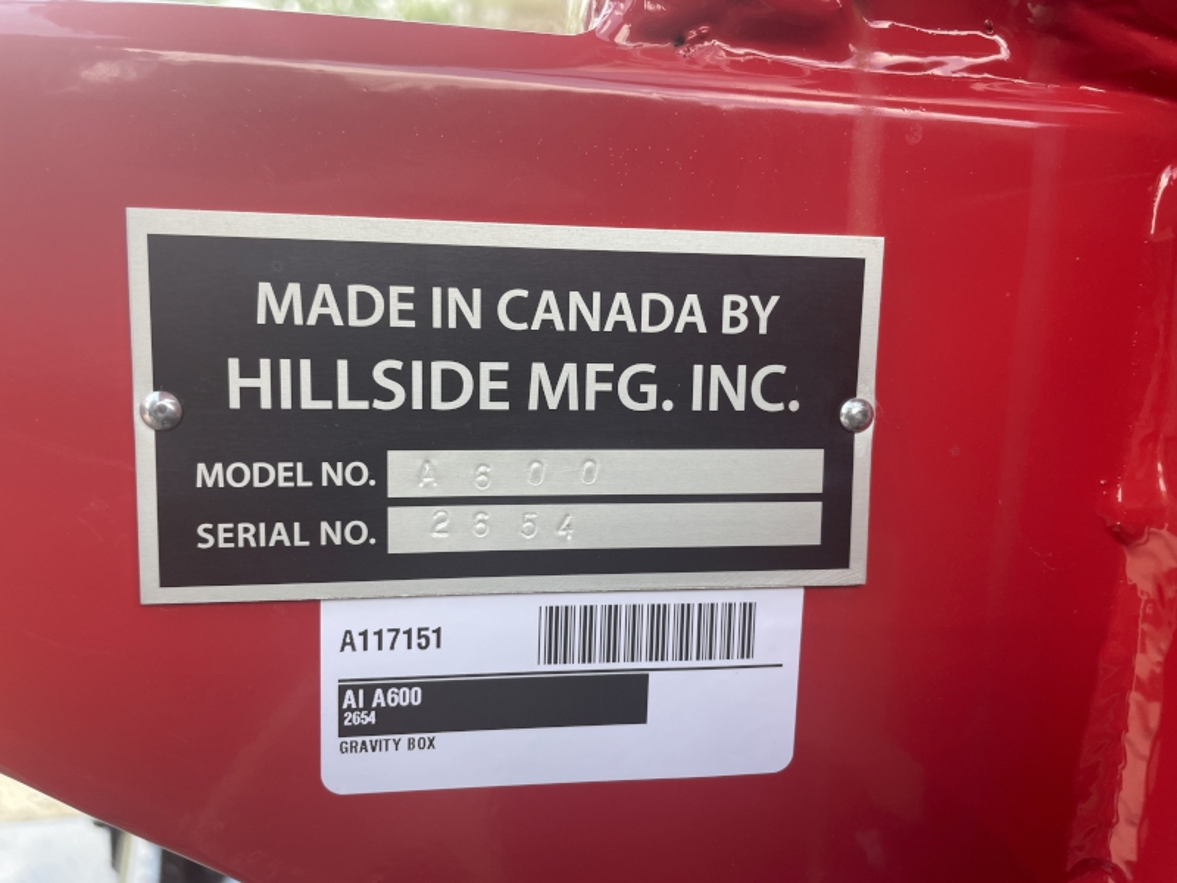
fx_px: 884
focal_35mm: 26
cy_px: 442
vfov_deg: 53.1
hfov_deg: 67.3
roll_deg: -1.1
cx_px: 588
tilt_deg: -7.9
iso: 32
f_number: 1.6
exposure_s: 1/224
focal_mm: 4.2
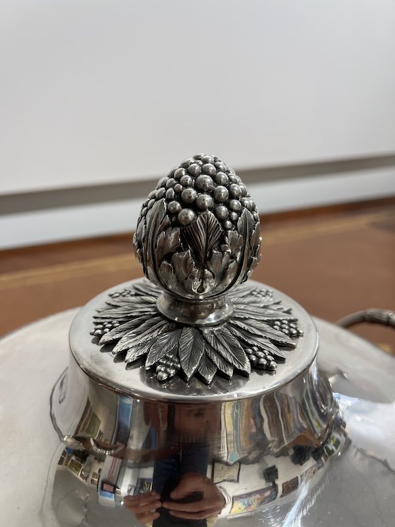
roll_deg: -0.6
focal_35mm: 26
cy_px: 264
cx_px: 198
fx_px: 396
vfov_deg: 67.3
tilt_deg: -23.4
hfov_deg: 53.1
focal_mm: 5.1
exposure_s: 1/97
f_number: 1.6
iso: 40
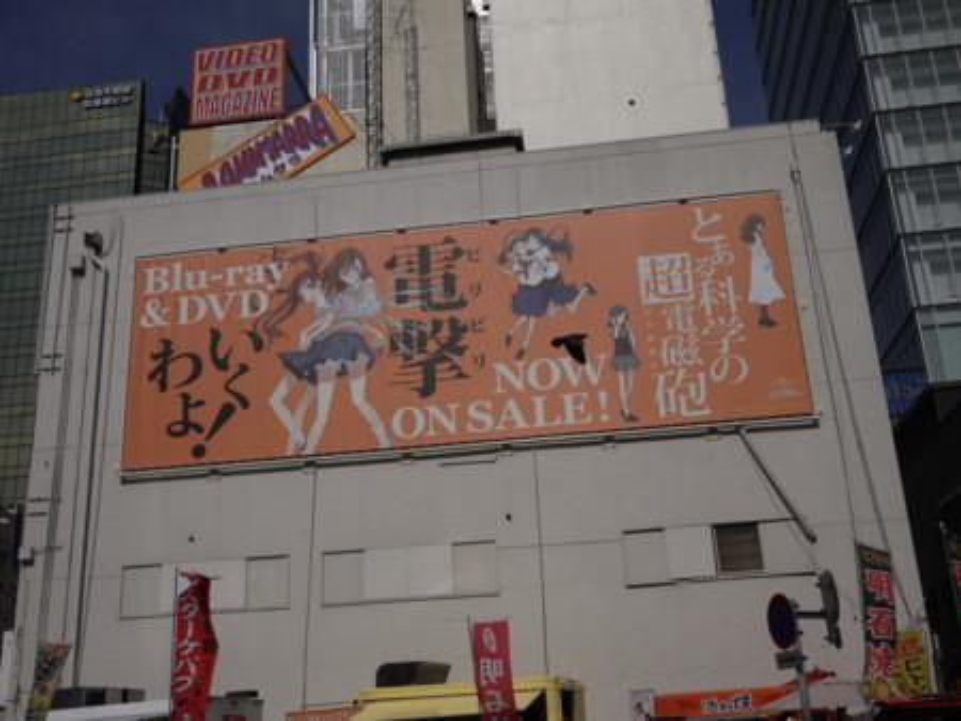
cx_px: 480
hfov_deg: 46.8
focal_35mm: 40
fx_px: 1111
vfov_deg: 36.0
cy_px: 360
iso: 100
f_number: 6.3
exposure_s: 1/3200
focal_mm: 20
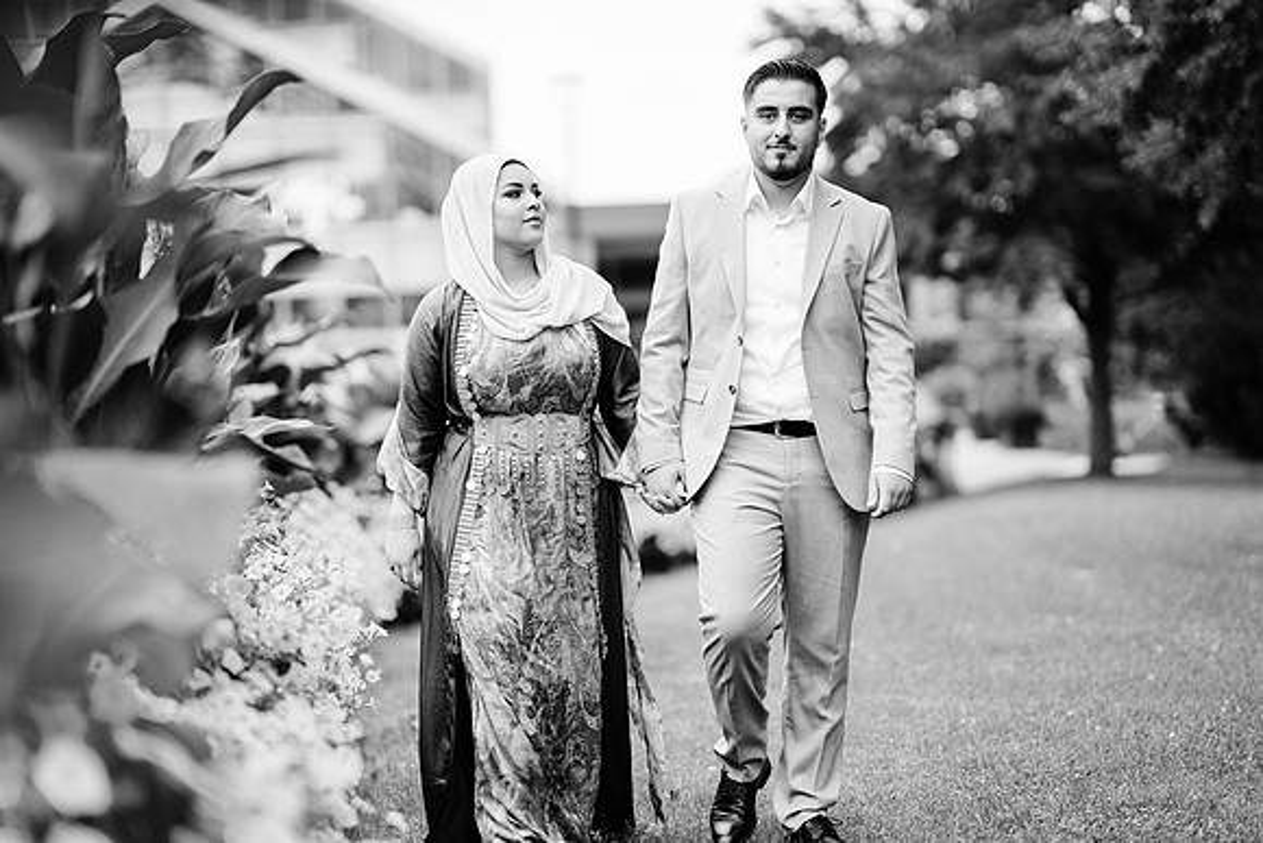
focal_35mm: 85
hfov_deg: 23.9
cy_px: 422
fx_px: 2983
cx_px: 632
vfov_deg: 16.1
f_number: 1.4
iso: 100
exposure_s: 1/2500
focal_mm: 85
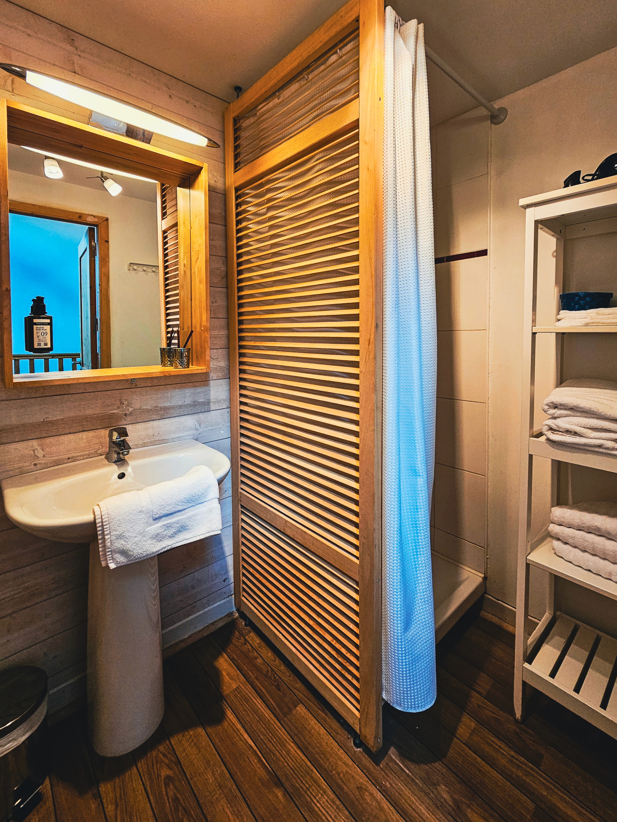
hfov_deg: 89.9
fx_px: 309
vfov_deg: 106.2
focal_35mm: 13
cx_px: 308
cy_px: 411
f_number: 2.2
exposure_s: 1/50
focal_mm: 2.2
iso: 160
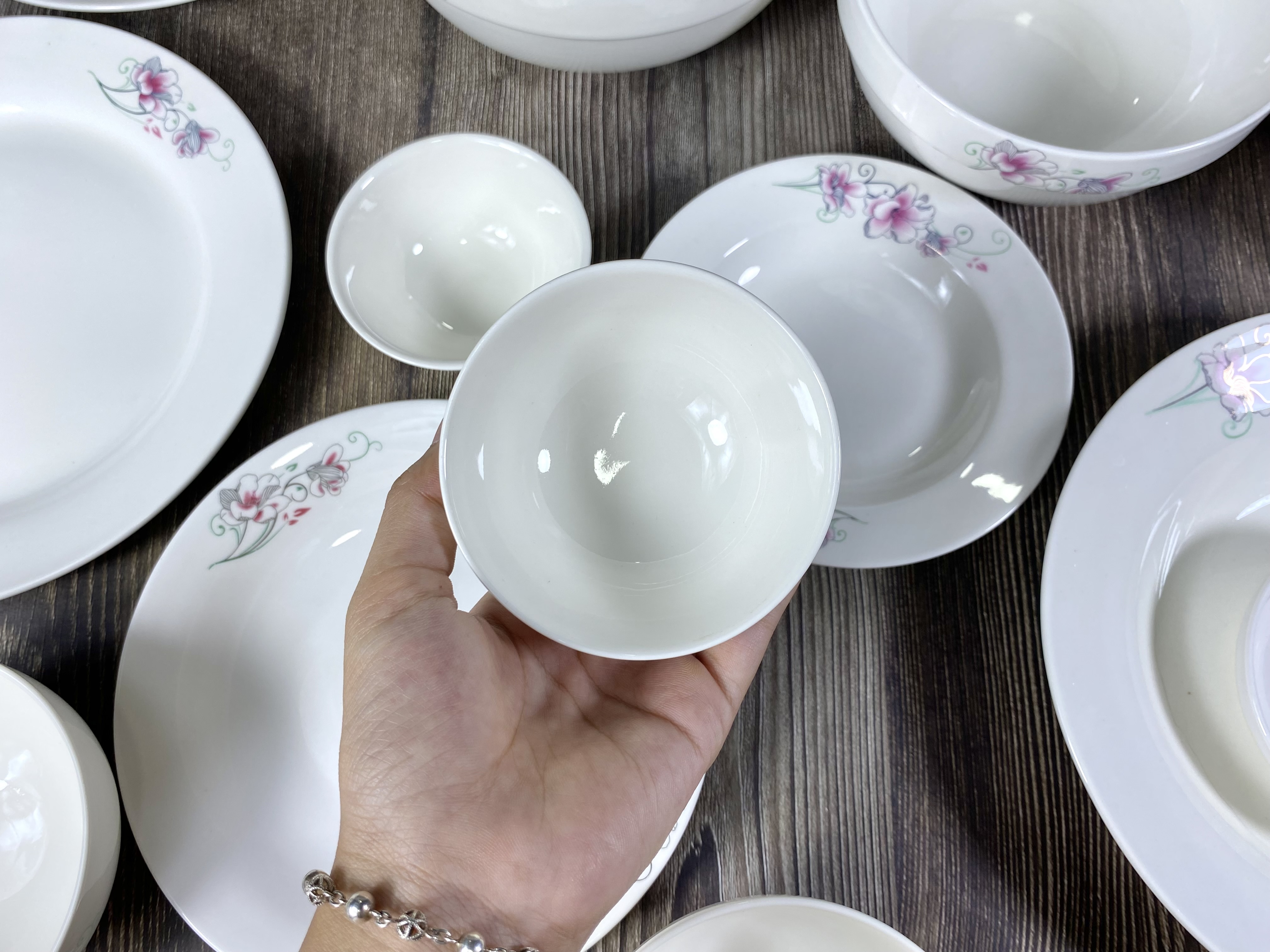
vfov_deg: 53.1
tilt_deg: -75.2
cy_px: 476
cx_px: 635
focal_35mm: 26
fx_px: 954
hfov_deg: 67.3
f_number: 1.8
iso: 32
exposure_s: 1/294
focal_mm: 4.25
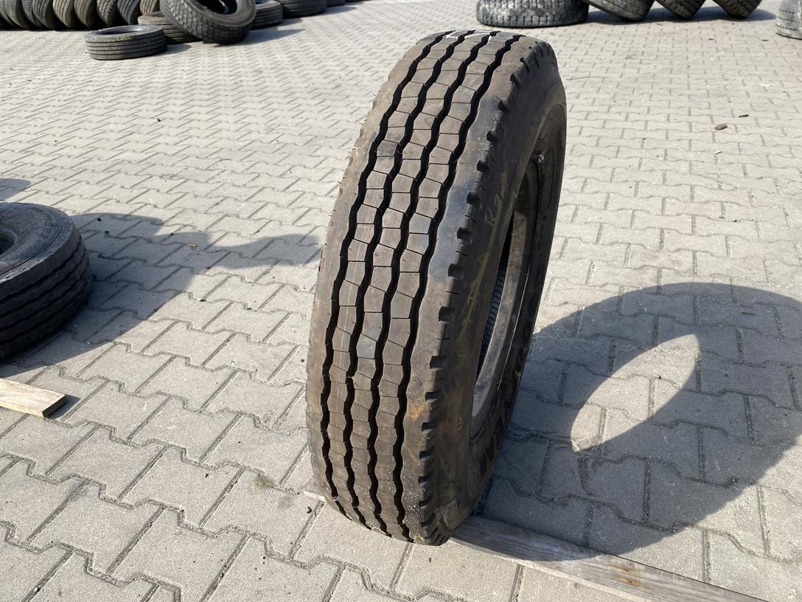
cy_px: 301
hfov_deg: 67.3
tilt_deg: -27.8
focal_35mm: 26
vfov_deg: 53.1
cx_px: 401
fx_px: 602
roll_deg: +3.4
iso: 32
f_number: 1.8
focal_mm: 4.25
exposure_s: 1/1565
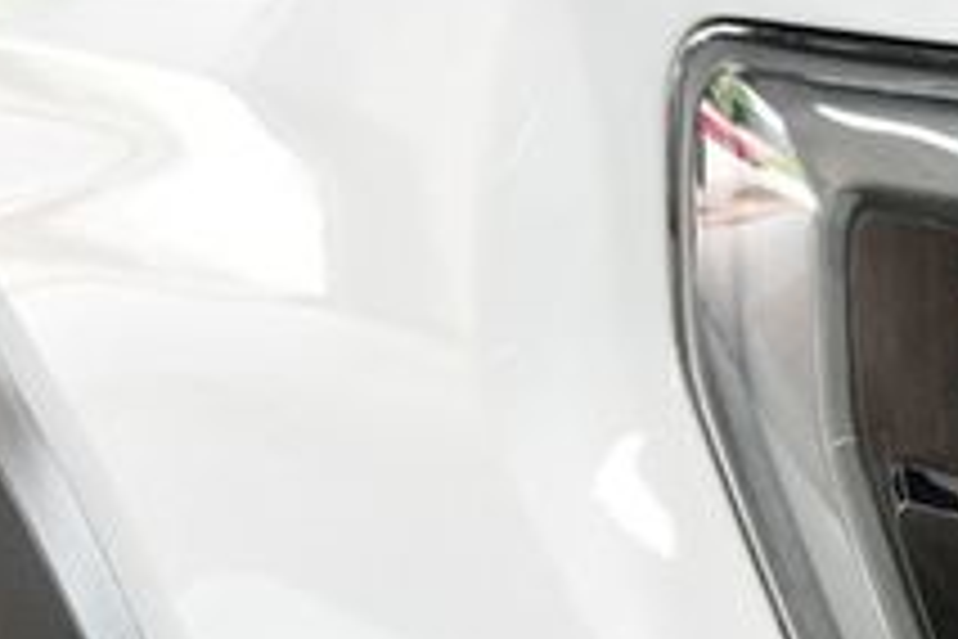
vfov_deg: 11.3
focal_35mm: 120
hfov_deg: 16.3
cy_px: 612
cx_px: 1165
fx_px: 3193
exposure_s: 1/125
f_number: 4
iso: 2800
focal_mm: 27
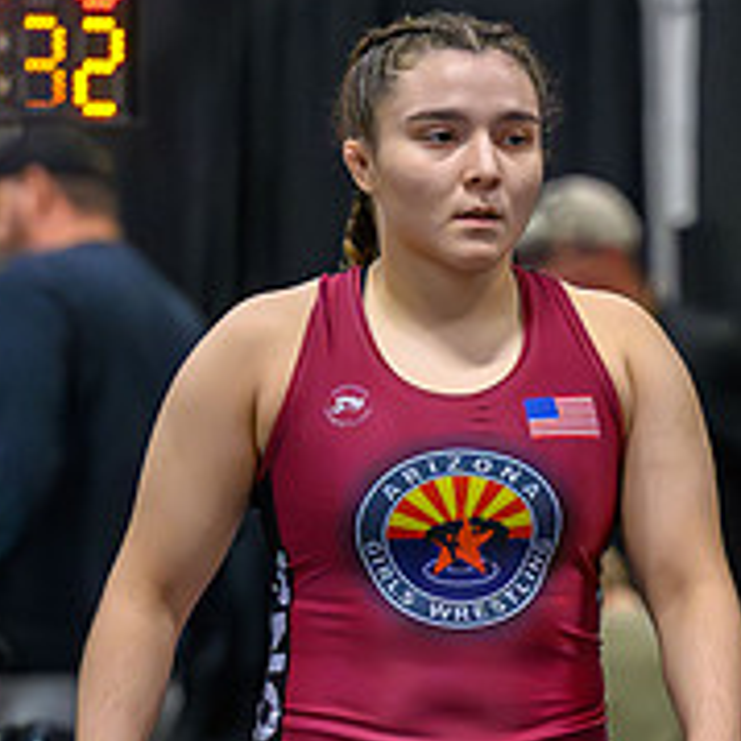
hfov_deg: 3.7
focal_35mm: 468
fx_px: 11334
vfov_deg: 3.7
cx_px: 374
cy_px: 819
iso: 14400
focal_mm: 125
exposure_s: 1/800
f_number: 2.8
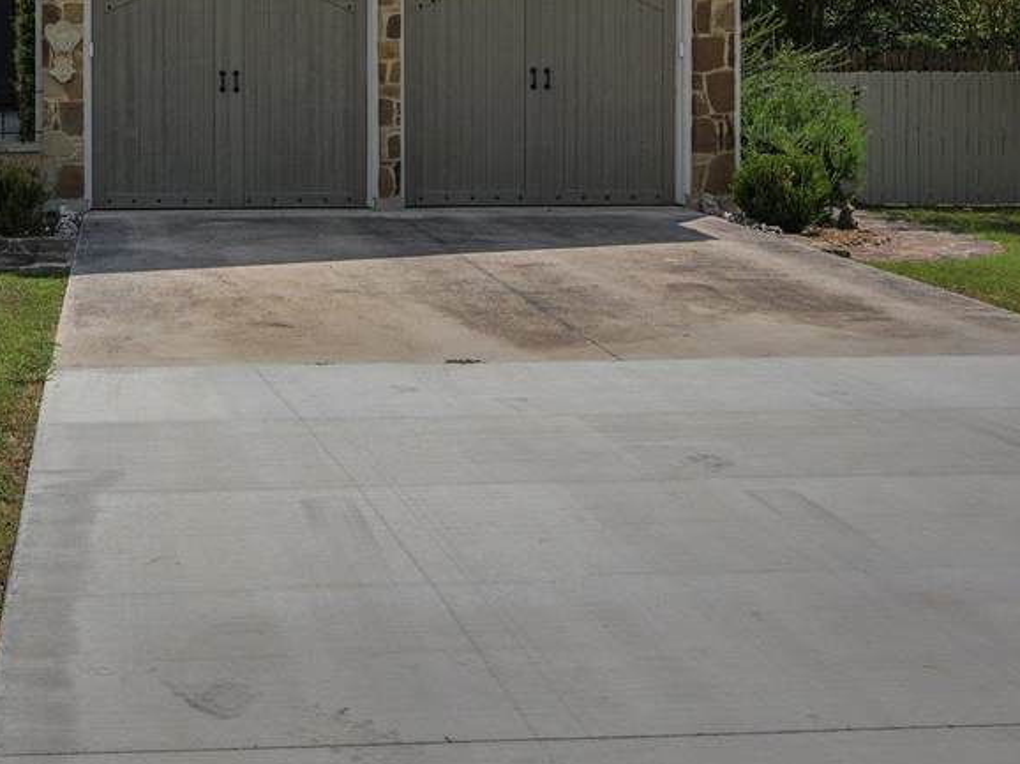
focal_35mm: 50
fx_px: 1475
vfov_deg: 27.7
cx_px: 132
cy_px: 33
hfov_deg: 36.2
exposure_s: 1/500
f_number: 5.6
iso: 100
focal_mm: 23.5
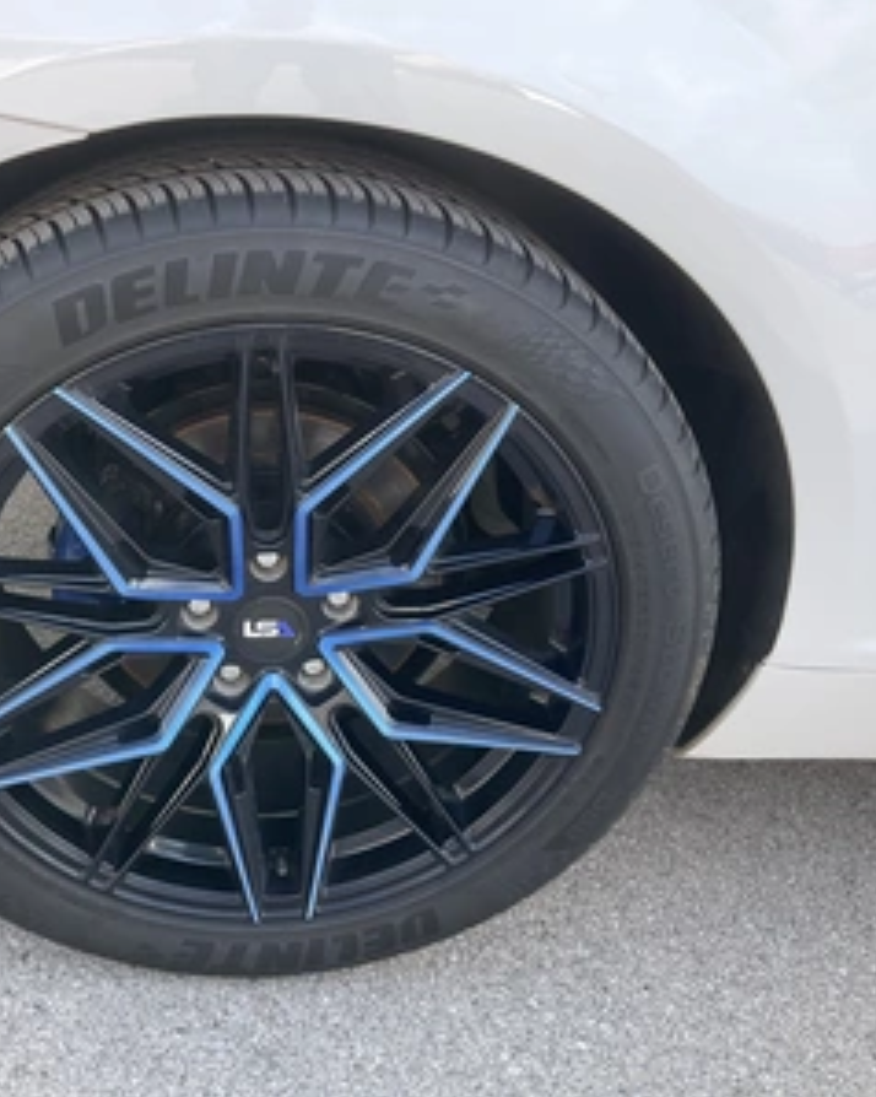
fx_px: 1233
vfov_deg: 48.0
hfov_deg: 38.8
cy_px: 548
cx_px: 324
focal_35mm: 38
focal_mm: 3
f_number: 1.8
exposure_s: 1/231
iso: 20
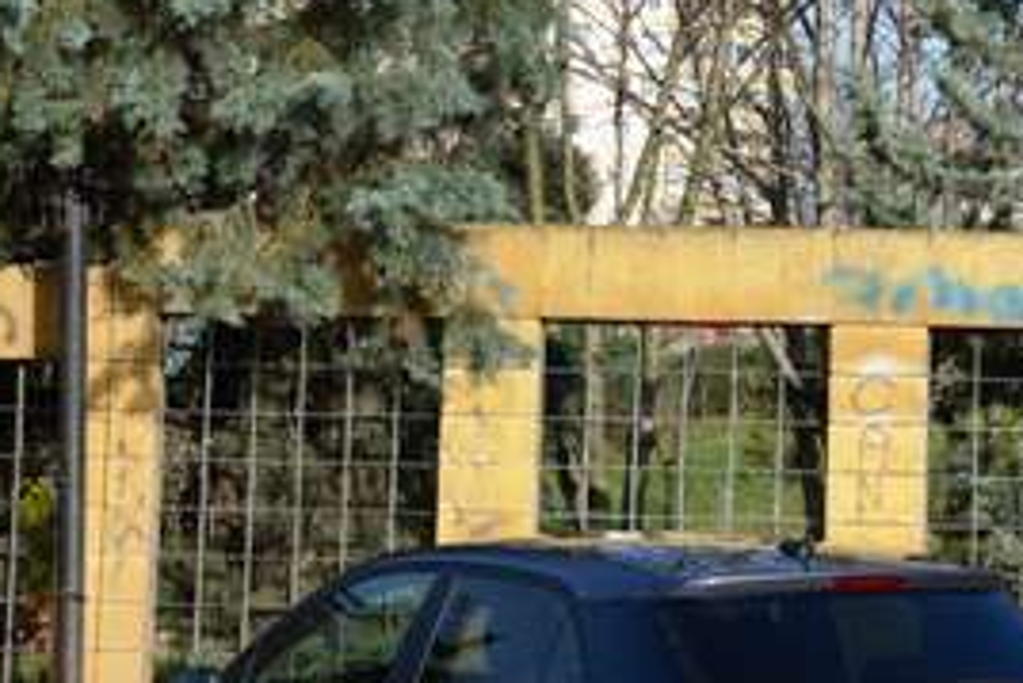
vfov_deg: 9.6
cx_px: 637
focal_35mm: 143
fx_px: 4066
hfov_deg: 14.3
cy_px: 225
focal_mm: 40
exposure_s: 1/250
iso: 100
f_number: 8
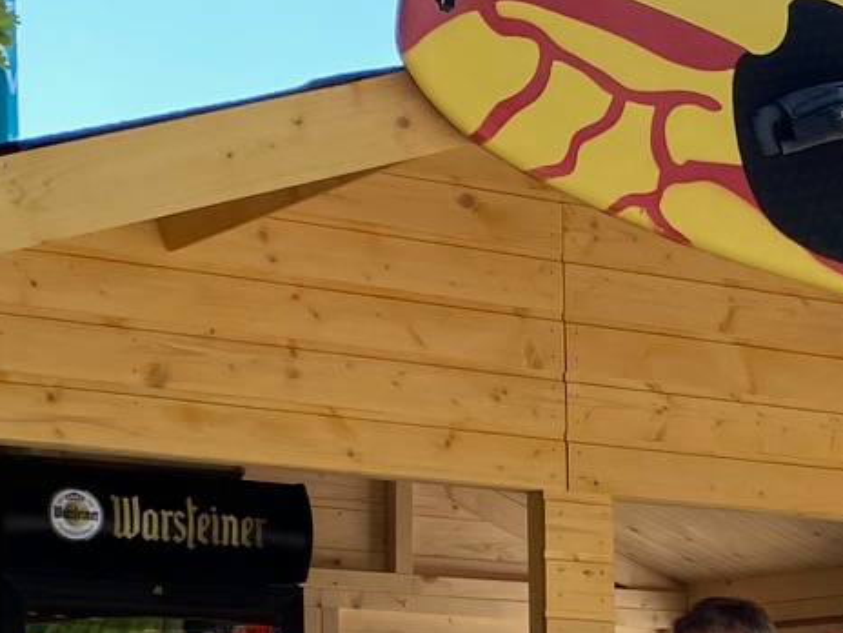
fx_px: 2752
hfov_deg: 16.8
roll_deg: -0.4
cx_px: 972
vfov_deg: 12.5
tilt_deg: -3.5
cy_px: 953
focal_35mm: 113
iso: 32
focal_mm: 4.25
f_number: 1.8
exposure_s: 1/1522
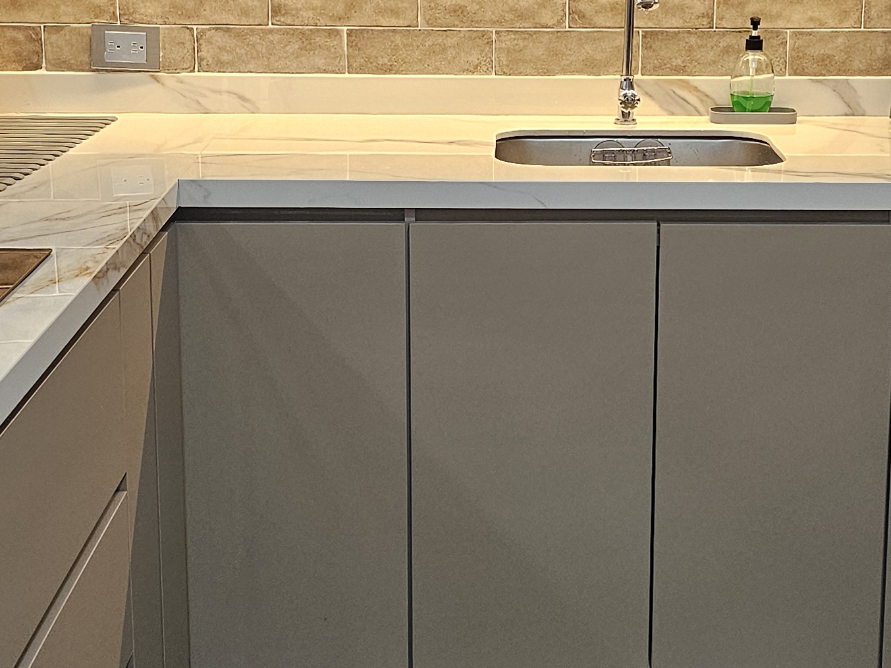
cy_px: 219
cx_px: 520
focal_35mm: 68
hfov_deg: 28.5
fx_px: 1750
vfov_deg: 21.5
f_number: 1.7
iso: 320
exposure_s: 1/120
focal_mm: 6.3
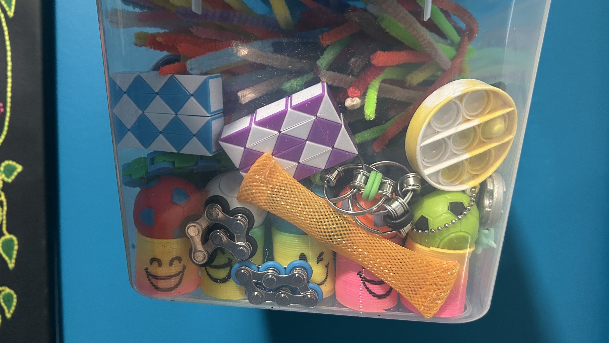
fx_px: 468
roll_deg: -0.9
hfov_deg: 66.1
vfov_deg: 40.1
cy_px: 149
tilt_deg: -4.5
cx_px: 307
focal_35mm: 29
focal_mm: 5.7
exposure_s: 1/42
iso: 400
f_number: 1.5
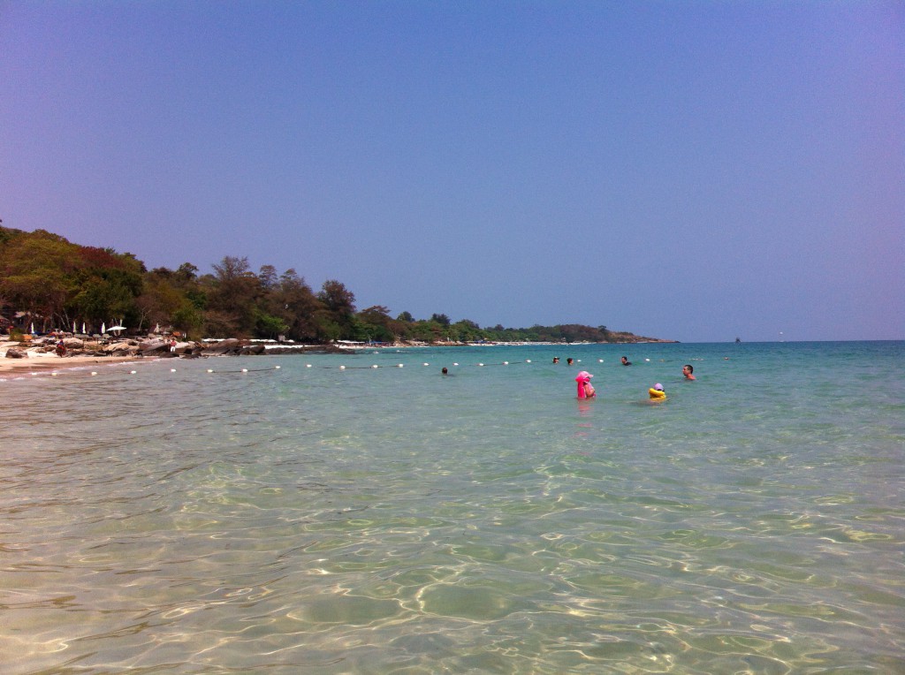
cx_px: 452
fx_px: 913
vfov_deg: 40.6
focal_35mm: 35
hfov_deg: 52.7
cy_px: 338
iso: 80
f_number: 2.8
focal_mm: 3.85
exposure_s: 1/2742
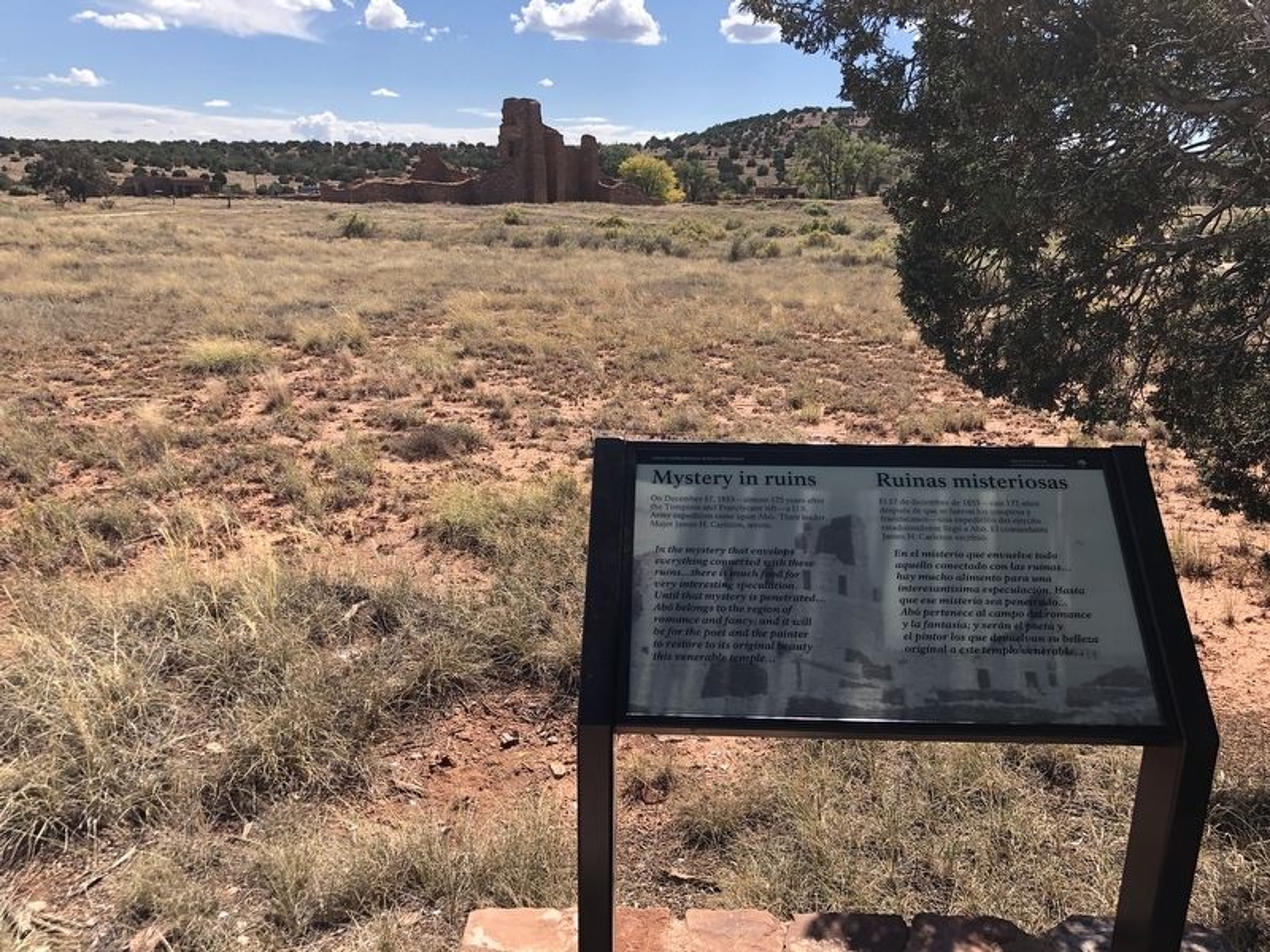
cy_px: 476
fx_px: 1027
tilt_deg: -15.8
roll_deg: +0.2
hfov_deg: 63.4
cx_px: 635
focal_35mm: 28
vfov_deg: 49.7
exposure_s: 1/1473
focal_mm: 4
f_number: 1.8
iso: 20
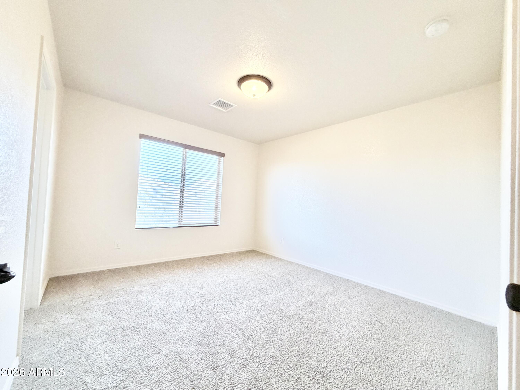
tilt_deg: +1.3
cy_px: 195
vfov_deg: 85.7
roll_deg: -3.0
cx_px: 260
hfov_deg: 102.1
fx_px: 210
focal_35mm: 14
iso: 250
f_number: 2.2
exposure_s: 1/120
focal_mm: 2.22
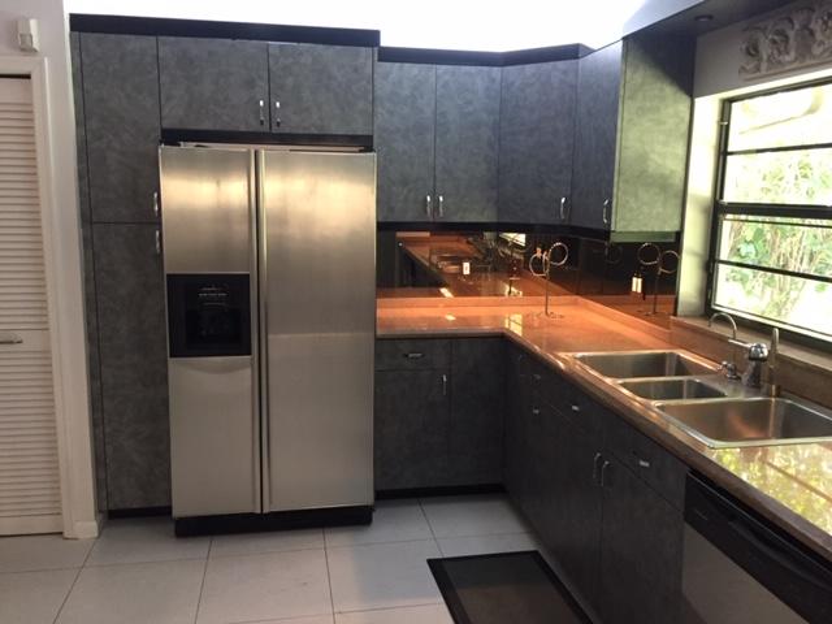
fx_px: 697
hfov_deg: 61.7
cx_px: 416
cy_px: 312
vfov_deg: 48.2
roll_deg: -2.2
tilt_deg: -10.1
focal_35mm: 29
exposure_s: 1/30
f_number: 2.2
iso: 160
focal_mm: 4.15
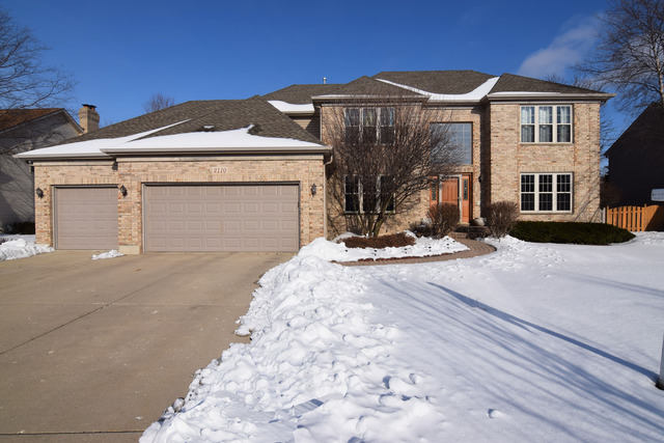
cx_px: 332
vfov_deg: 67.4
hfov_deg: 90.0
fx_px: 332
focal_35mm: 18
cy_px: 222
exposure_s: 1/500
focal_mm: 12
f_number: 11
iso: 200
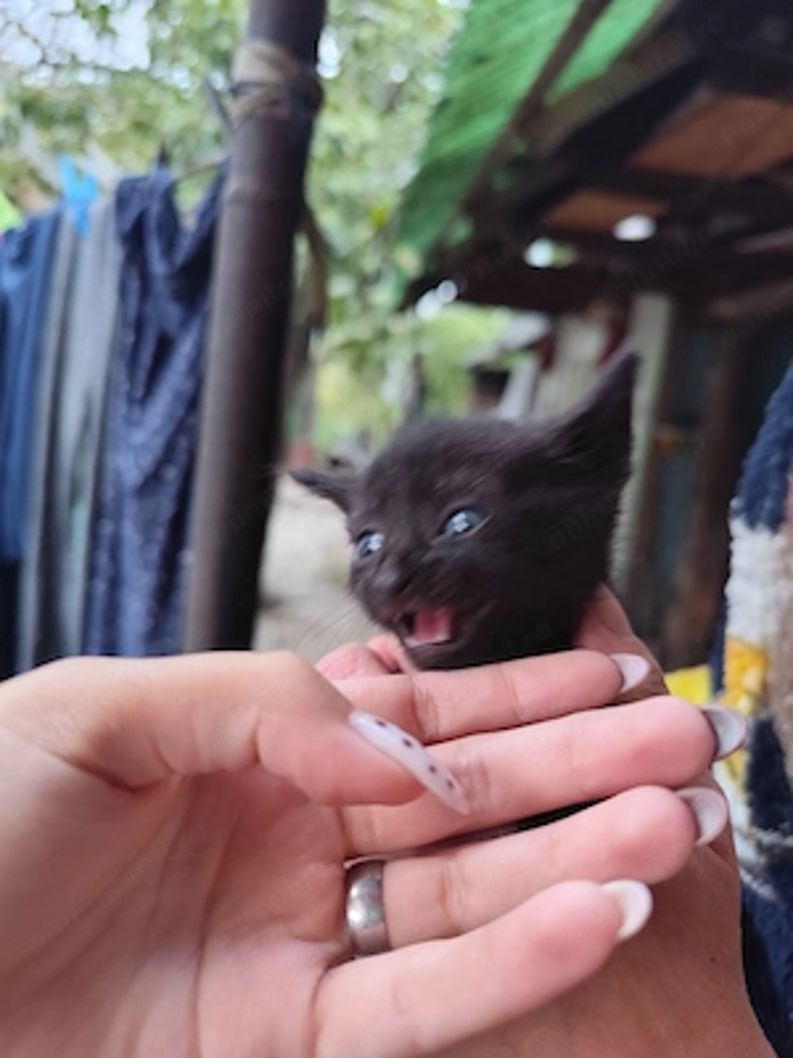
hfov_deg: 58.9
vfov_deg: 73.9
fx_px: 703
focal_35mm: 23
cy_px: 529
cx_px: 396
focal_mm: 6.19
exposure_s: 1/33.3
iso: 800
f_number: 1.65
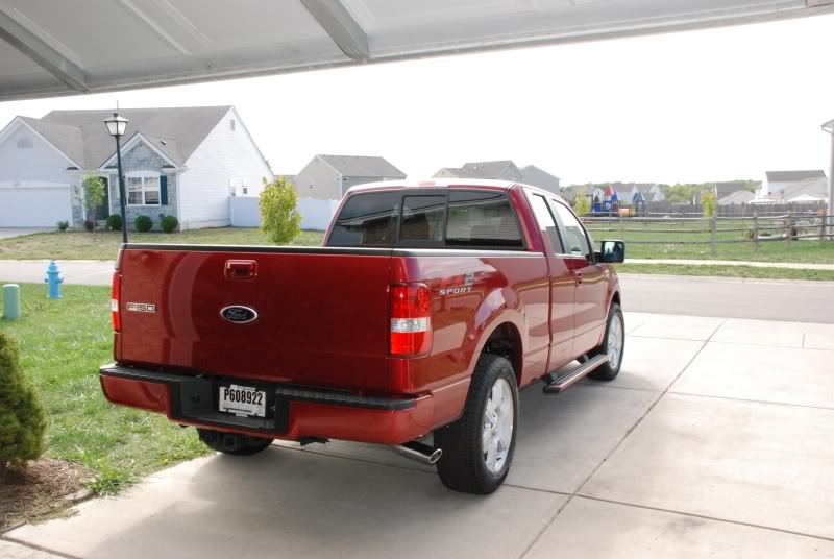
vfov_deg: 40.1
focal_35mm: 33
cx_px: 417
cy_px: 280
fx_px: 766
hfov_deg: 57.2
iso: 1600
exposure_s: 1/200
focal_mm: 22
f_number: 20
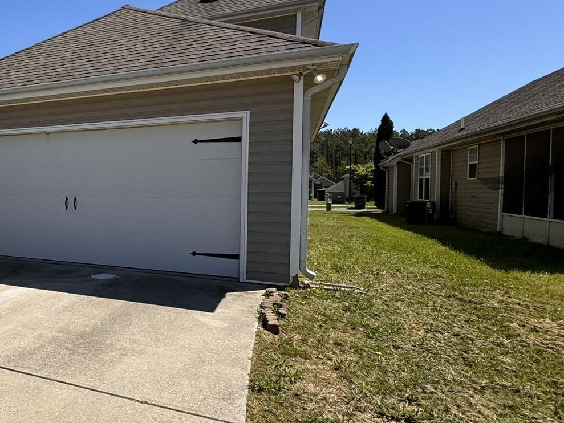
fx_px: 473
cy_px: 204
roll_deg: +0.0
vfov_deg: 48.2
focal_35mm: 29
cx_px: -15
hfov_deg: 49.0
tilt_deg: -2.5
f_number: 2.2
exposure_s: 1/2028
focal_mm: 2.22
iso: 50
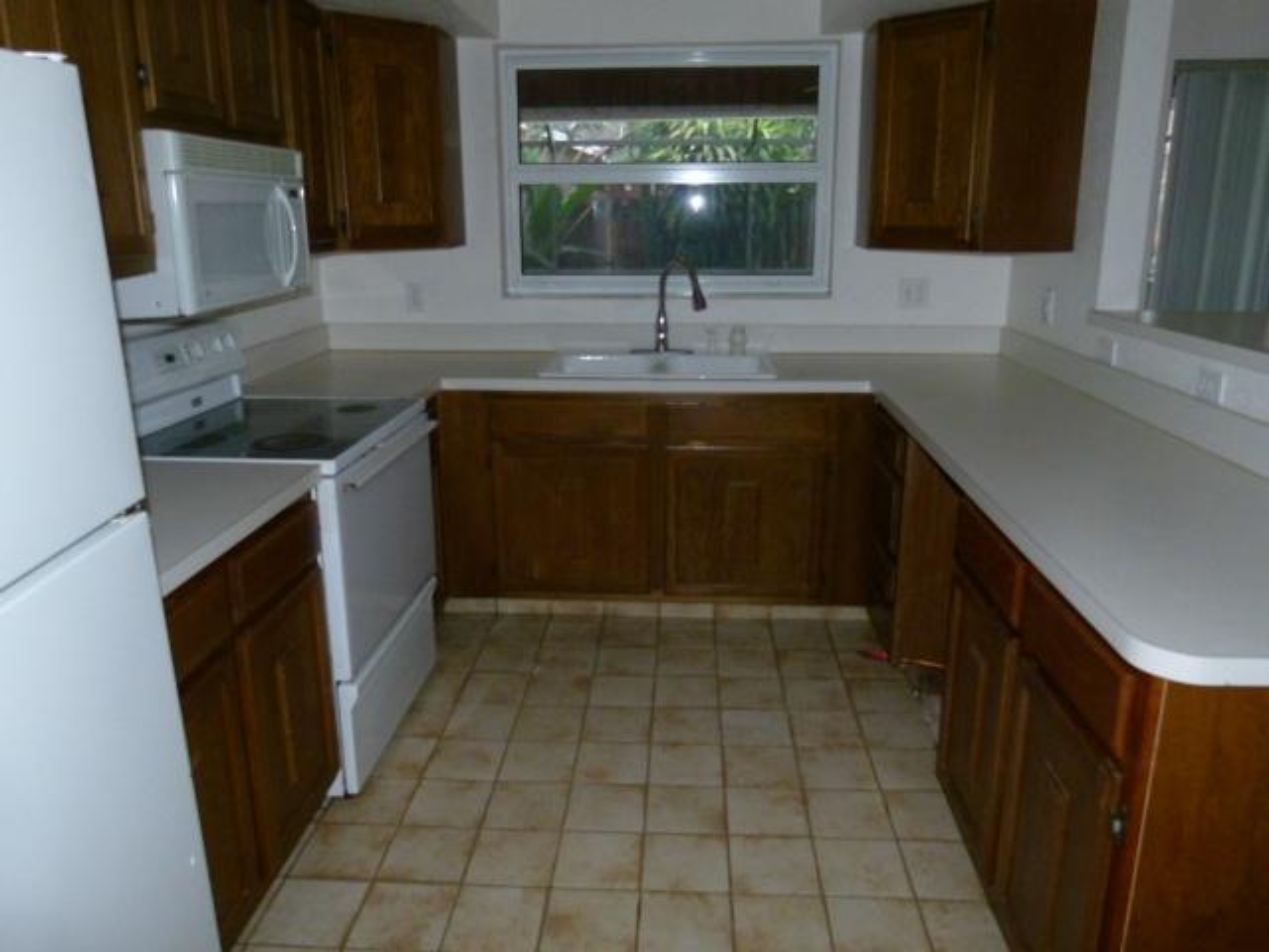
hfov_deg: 69.4
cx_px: 634
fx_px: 916
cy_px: 476
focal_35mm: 25
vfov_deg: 54.9
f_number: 2.8
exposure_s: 1/60
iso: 250
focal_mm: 4.5
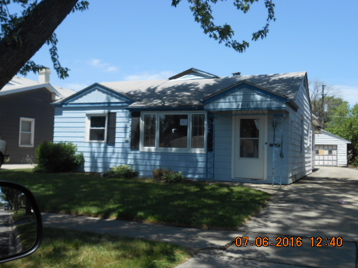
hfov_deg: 49.0
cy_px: 134
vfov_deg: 37.7
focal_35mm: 38
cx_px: 179
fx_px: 393
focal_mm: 6.8
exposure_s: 1/640
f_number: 4.2
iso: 80
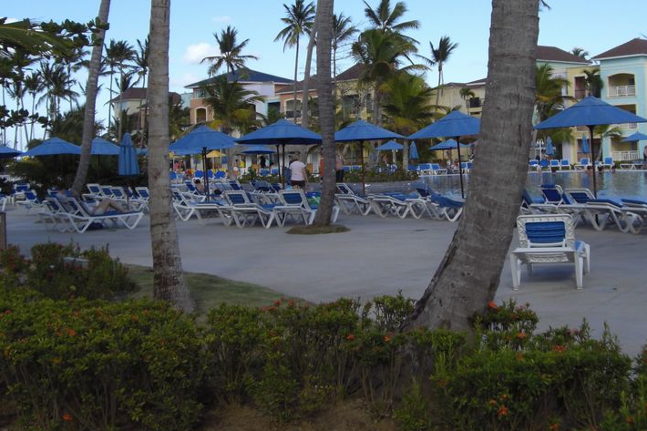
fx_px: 1024
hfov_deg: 34.9
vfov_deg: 23.6
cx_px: 395
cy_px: 118
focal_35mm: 57
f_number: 2.7
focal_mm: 6.2
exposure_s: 1/1000
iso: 64
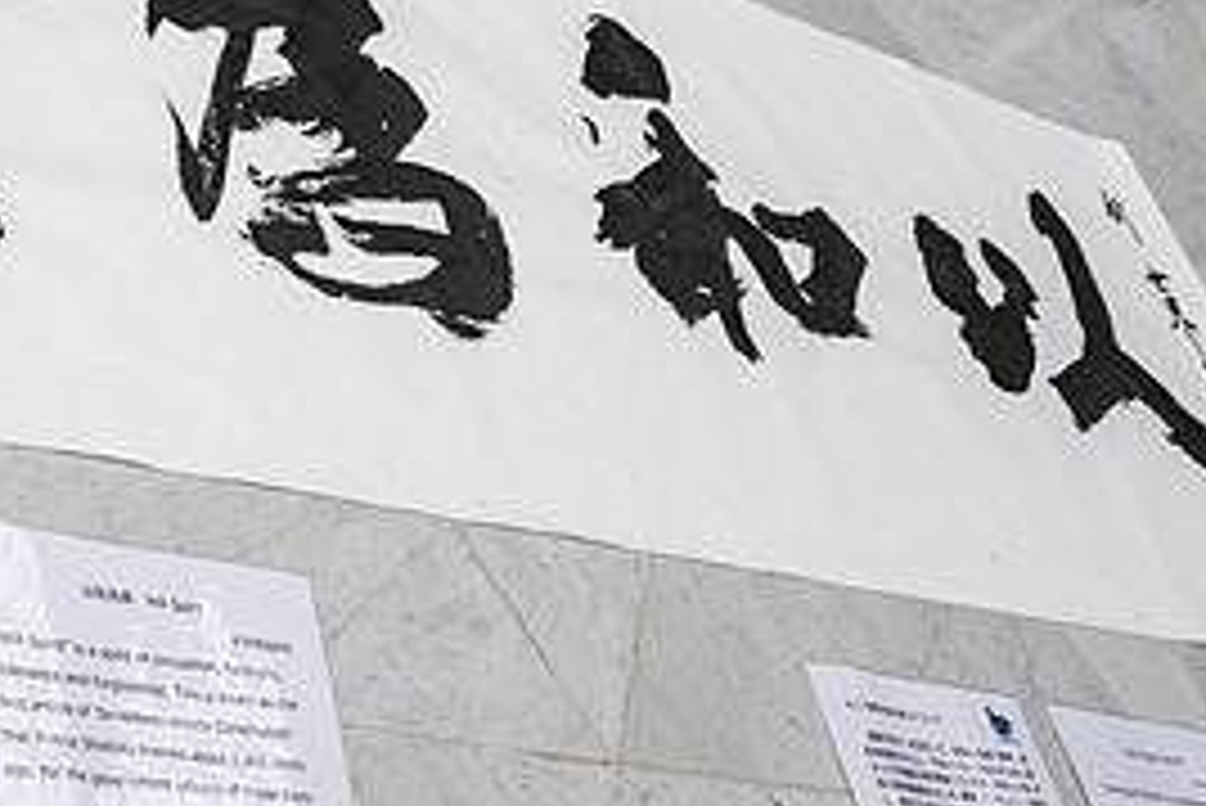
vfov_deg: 26.0
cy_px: 322
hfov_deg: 36.0
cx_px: 135
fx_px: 1743
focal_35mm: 52
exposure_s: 1/200
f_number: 8
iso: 640
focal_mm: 24
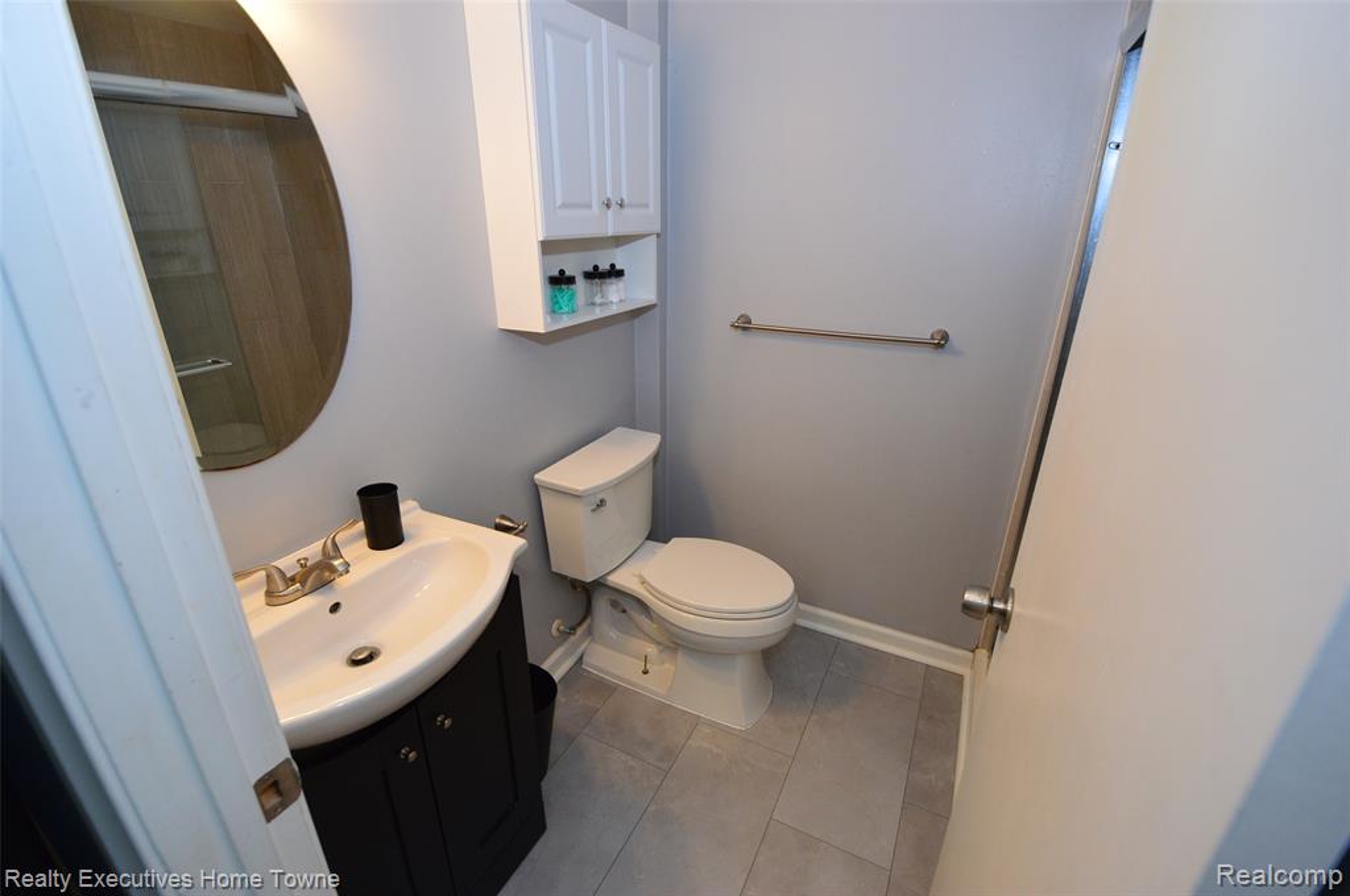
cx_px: 675
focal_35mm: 15
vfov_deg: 77.2
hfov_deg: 100.5
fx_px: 562
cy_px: 448
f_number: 4
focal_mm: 10
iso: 800
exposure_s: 1/60
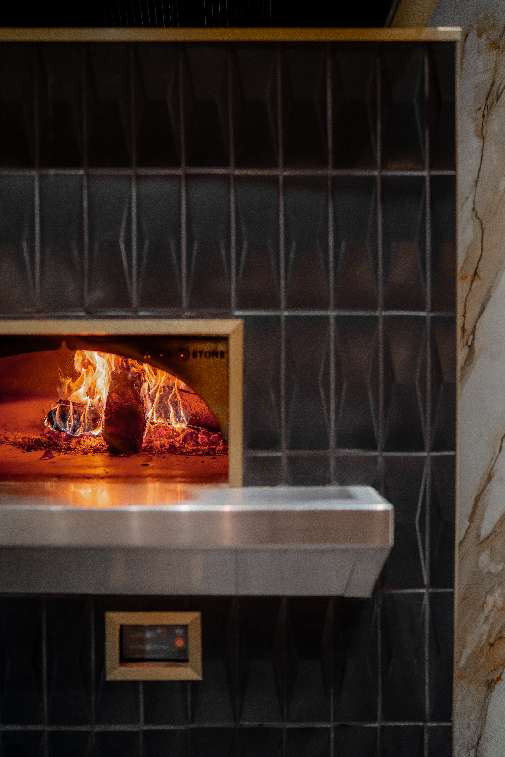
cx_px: 252
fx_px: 736
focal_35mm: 35
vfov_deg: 54.4
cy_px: 378
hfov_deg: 37.9
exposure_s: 1/1000
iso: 1250
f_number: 1.8
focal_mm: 35
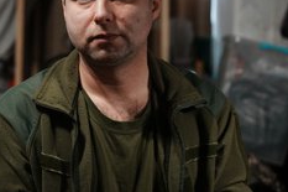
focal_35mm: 86
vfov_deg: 15.8
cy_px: 53
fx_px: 687
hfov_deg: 23.6
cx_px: 96
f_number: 2.8
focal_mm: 50
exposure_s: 1/50
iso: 1600
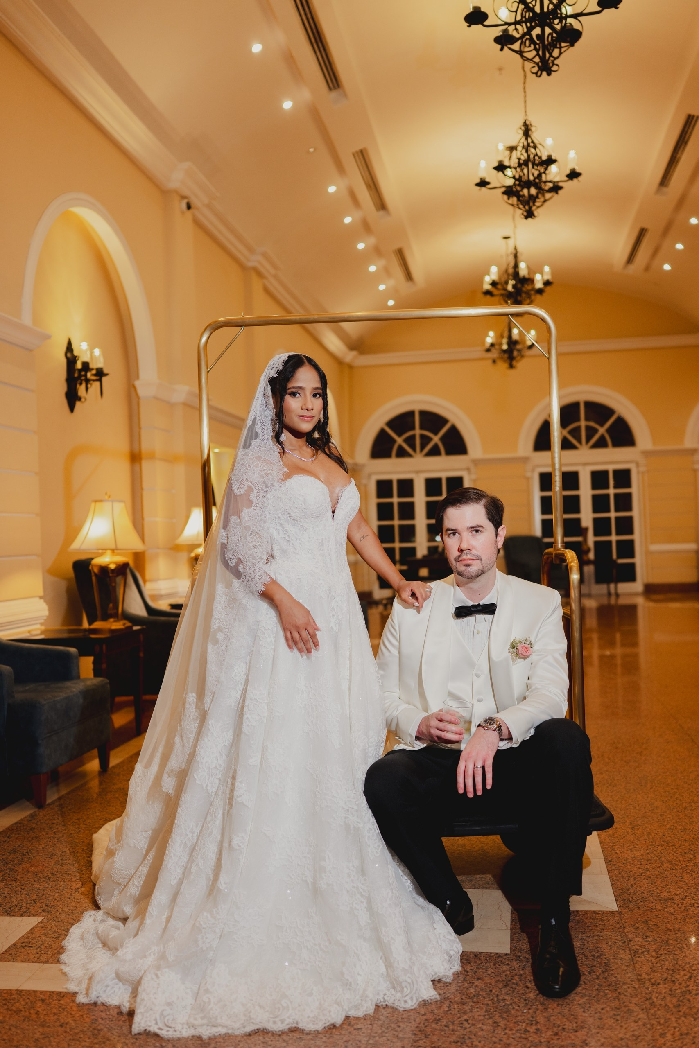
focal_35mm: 35
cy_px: 524
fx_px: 1019
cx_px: 350
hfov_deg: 37.9
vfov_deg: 54.4
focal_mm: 35
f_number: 2.2
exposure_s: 1/160
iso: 640
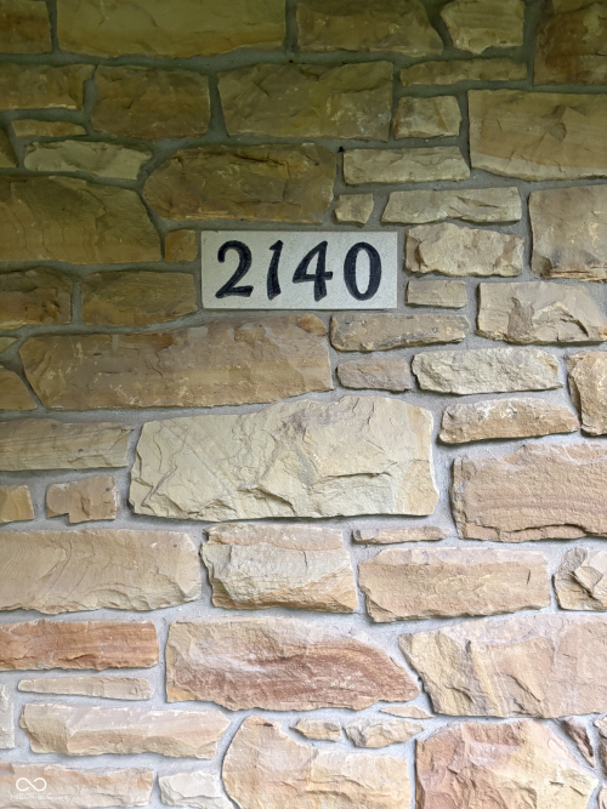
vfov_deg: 67.3
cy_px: 404
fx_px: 608
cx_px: 304
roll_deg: -0.6
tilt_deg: +2.7
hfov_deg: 53.0
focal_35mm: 26
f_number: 1.6
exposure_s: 1/60
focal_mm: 5.96
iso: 400
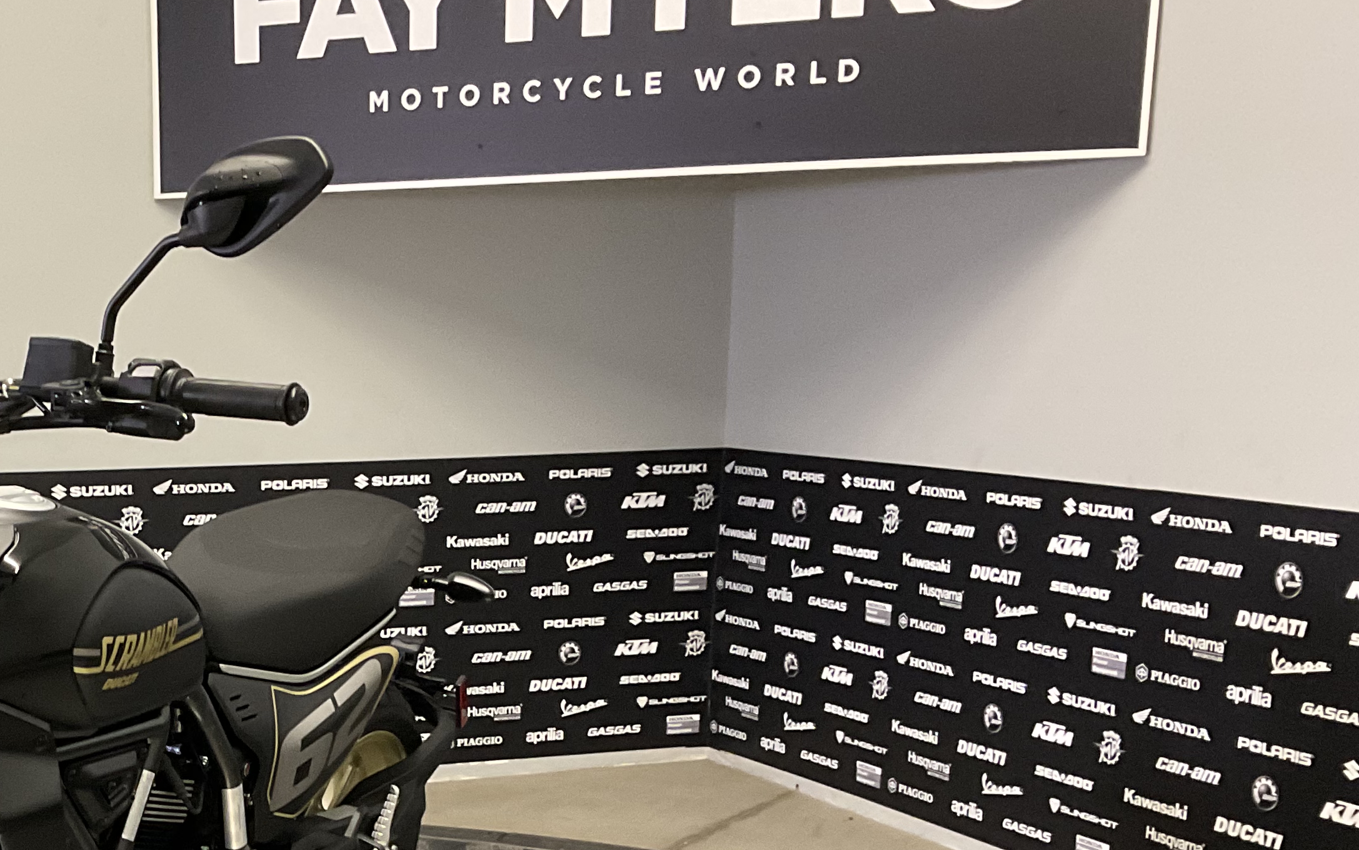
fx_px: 2111
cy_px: 826
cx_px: 183
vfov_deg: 22.0
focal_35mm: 57
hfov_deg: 34.1
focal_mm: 3
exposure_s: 1/40
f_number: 1.8
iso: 200
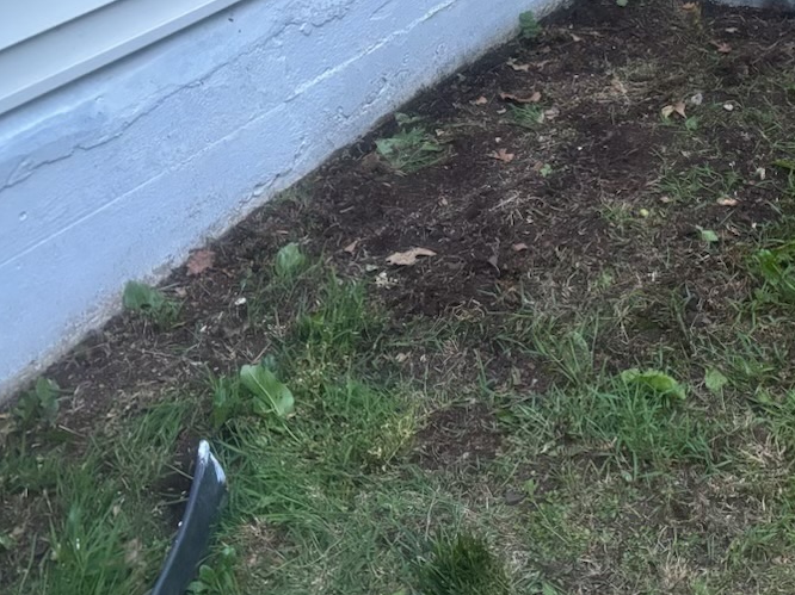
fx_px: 1148
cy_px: 150
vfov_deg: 28.7
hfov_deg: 36.0
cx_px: 705
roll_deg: +2.3
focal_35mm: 50
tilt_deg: -33.3
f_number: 1.6
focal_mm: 5.96
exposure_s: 1/54
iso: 500
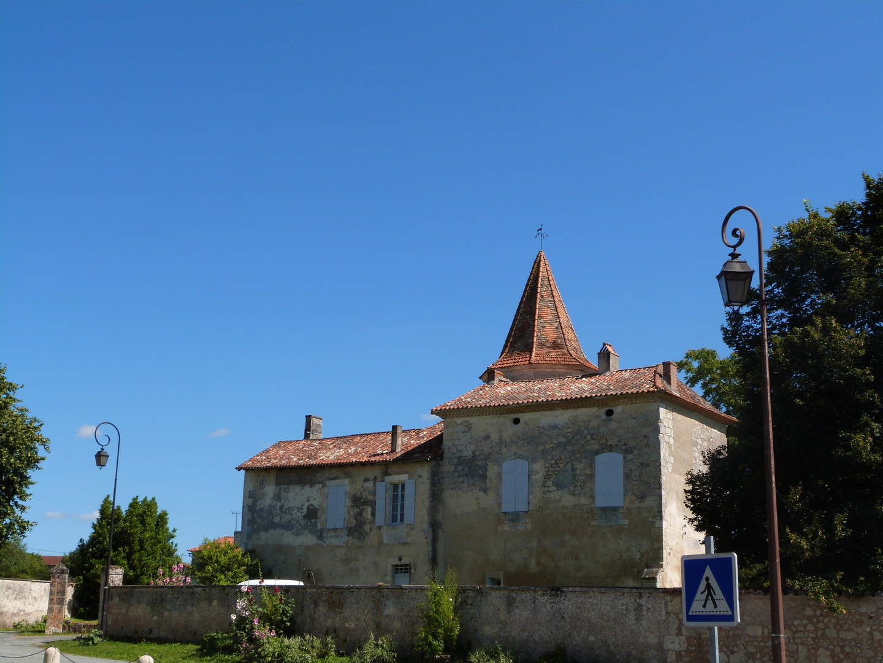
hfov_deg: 36.8
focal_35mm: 52
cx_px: 442
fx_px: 1326
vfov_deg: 28.0
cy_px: 332
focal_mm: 9.2
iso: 100
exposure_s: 1/400
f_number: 5.6
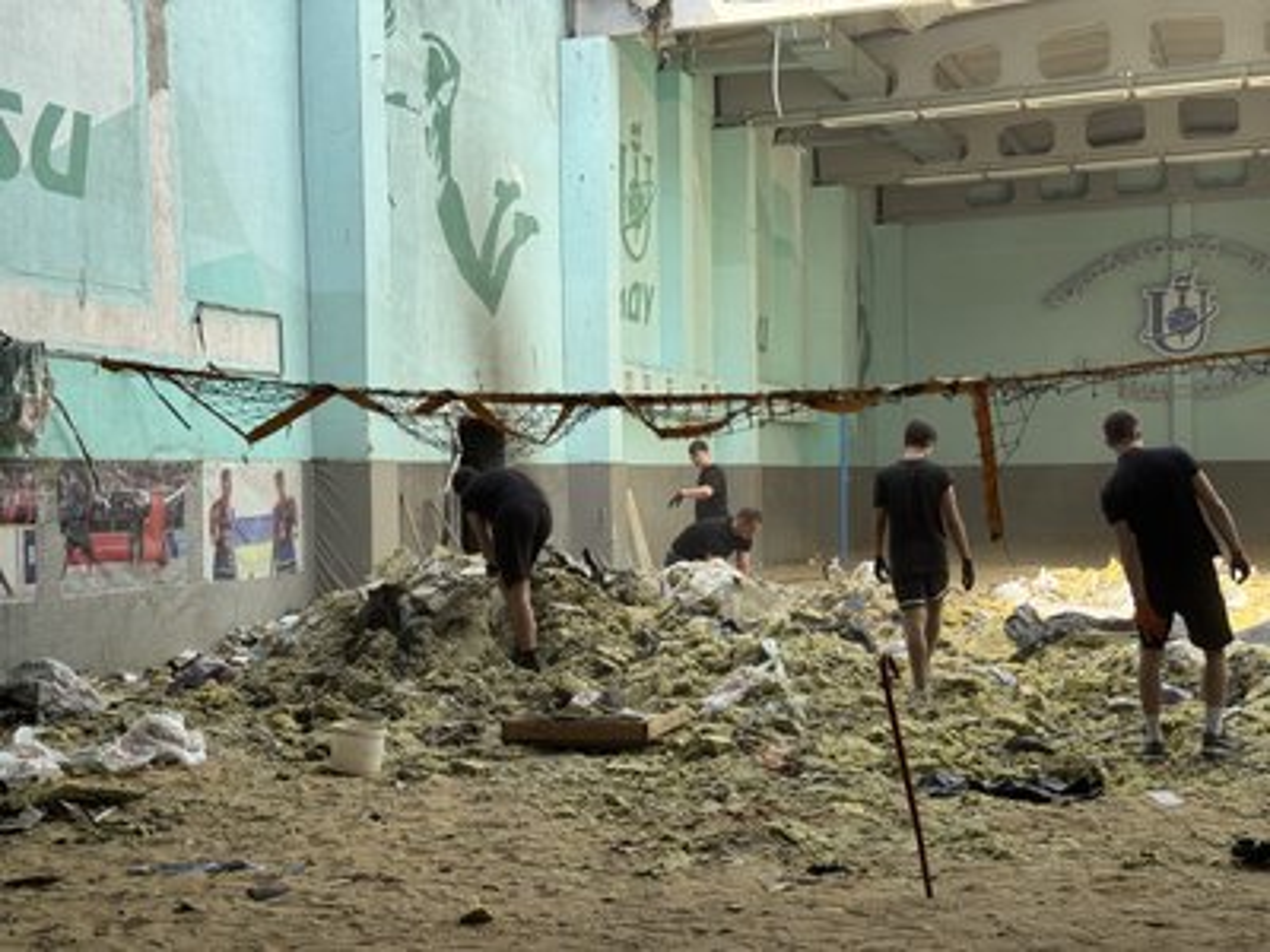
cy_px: 476
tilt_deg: -0.8
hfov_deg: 39.7
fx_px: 1761
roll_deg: +1.7
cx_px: 635
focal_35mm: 48
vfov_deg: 30.3
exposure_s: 1/747
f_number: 1.78
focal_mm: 6.76
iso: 64
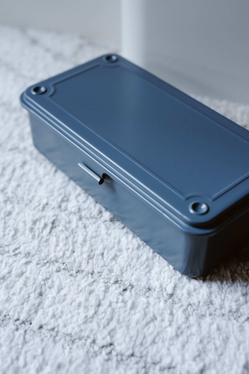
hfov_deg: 27.0
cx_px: 124
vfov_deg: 39.6
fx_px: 519
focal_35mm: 50
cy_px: 187
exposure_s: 1/40
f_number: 4.5
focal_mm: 50
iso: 800
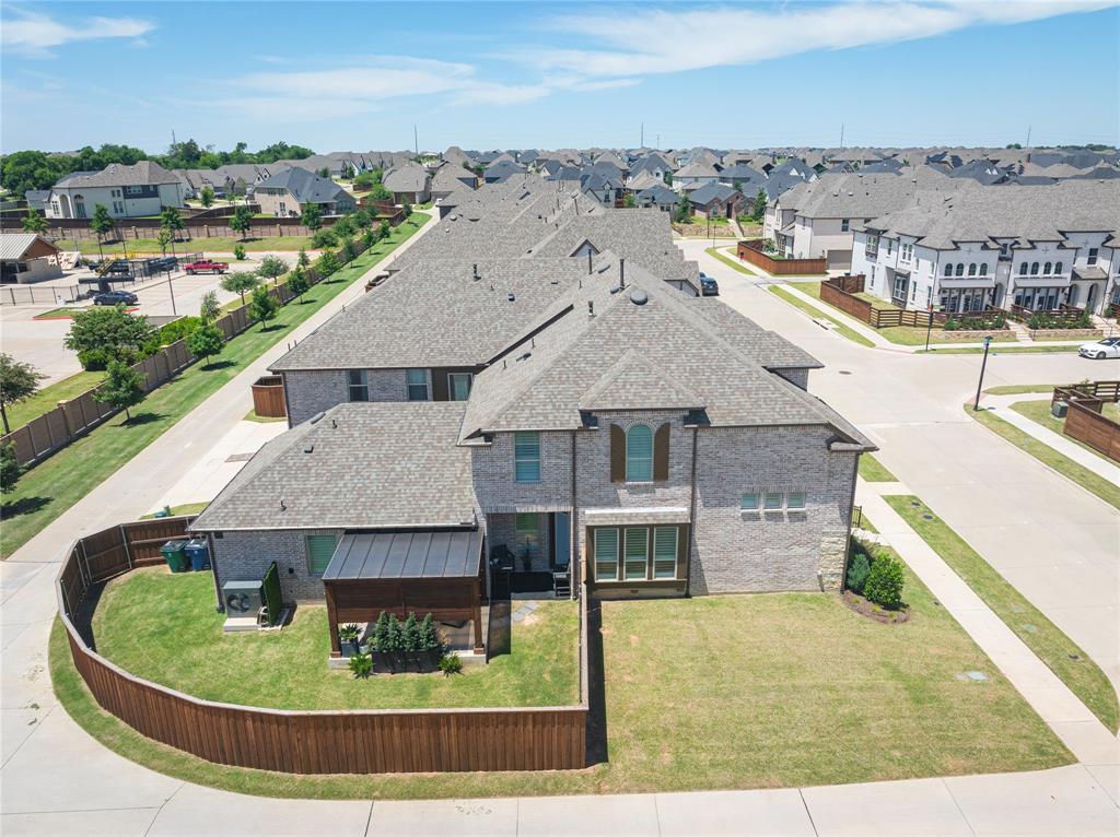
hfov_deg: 71.6
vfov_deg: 56.7
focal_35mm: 24
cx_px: 560
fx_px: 776
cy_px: 418
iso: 100
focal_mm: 12.29
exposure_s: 1/400
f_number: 7.1
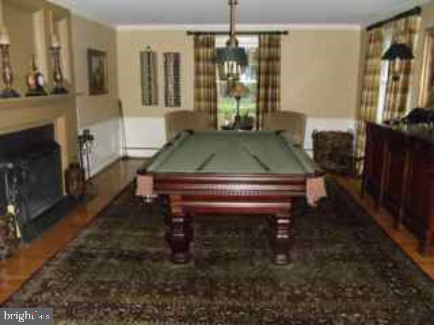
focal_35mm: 44
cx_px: 217
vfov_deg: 32.9
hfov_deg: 42.9
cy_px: 162
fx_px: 552
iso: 1600
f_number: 3.5
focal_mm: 6
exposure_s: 1/30
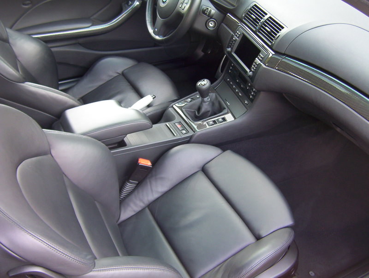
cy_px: 139
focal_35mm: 36
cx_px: 184
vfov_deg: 39.8
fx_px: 385
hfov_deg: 51.2
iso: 100
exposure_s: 1/45.2
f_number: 2.76
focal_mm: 5.54
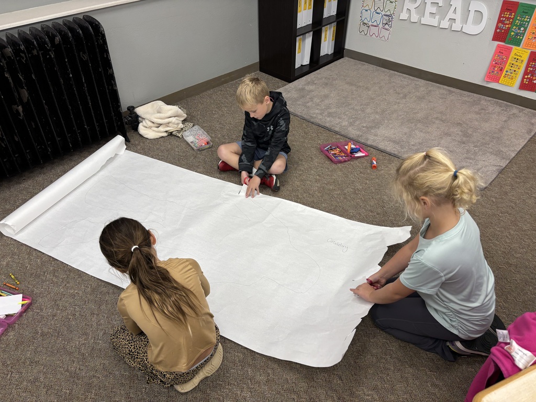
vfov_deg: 53.1
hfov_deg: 67.3
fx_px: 403
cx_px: 268
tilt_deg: -41.1
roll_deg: +0.8
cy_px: 201
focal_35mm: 26
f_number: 1.6
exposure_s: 1/120
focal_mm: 5.96
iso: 100
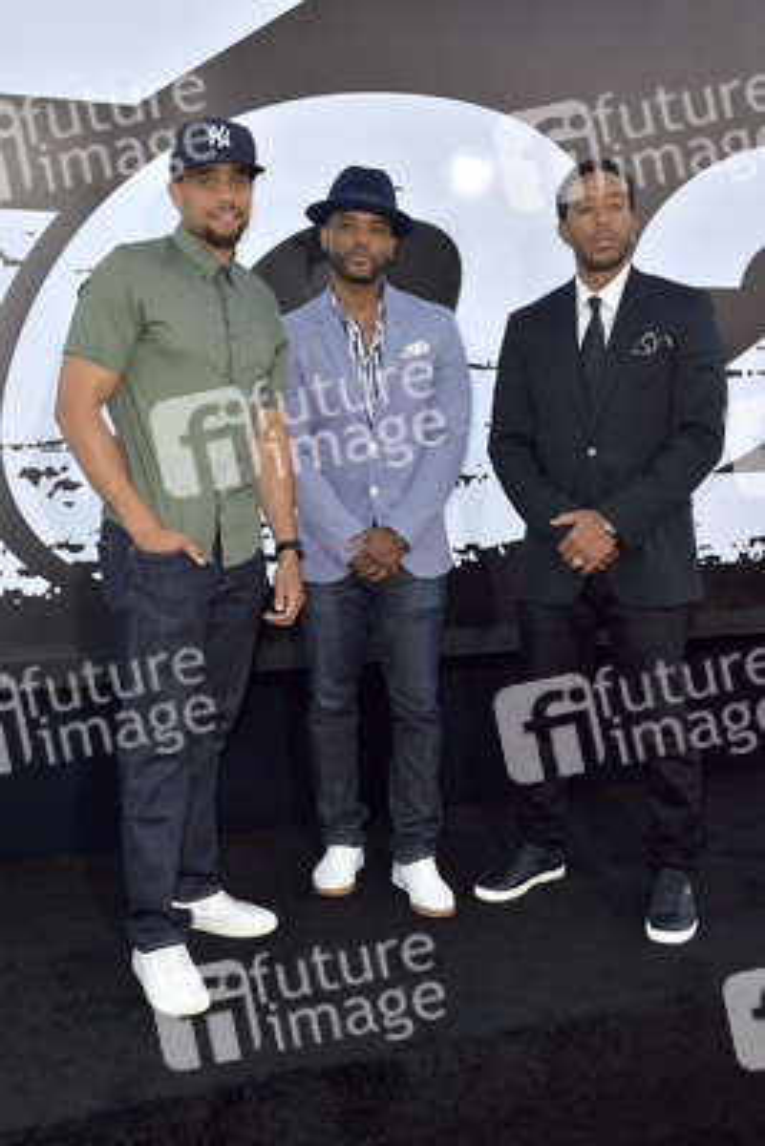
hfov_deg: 33.4
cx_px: 382
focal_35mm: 40
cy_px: 573
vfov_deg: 48.4
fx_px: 1274
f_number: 6.3
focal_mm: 40
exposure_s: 1/250
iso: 250
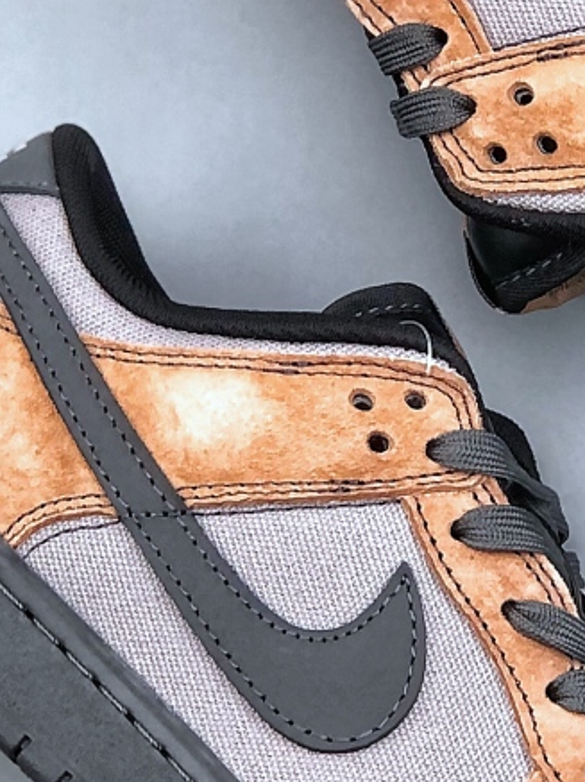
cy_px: 344
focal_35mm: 188
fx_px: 4242
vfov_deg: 10.5
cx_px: 451
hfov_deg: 7.9
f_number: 2.8
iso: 32
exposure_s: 1/50
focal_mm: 6.6
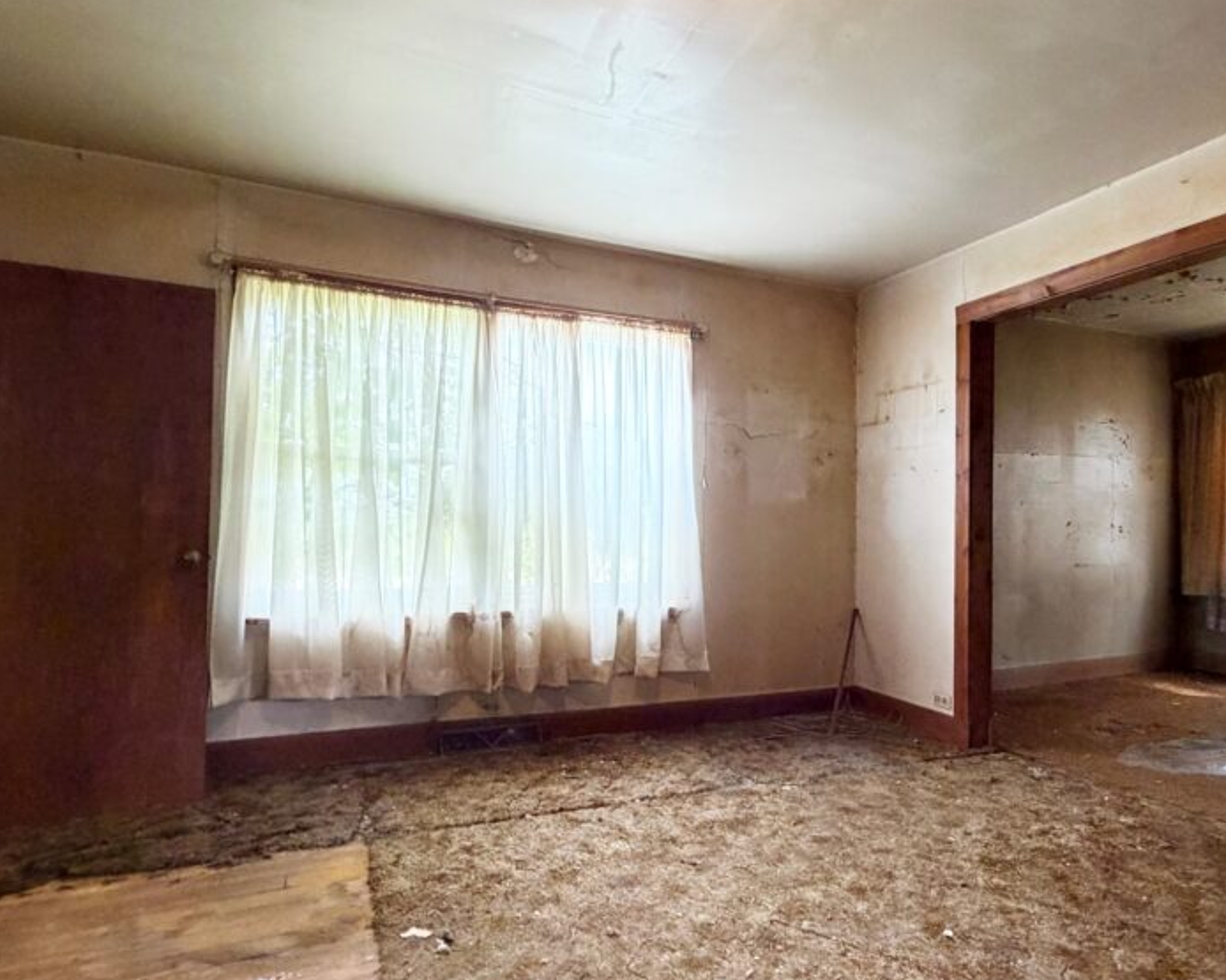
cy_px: 526
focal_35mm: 21
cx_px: 679
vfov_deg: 65.4
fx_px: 762
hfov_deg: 77.4
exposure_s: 1/60
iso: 400
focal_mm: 2.22
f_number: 2.2
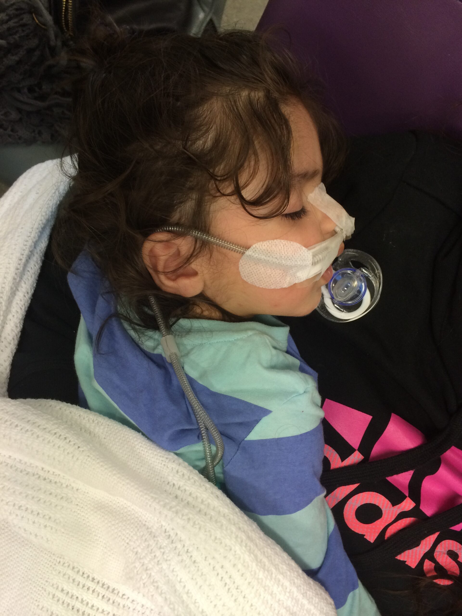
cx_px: 231
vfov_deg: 60.0
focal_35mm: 30
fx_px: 534
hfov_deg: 46.8
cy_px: 308
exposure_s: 1/30
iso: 100
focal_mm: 4.12
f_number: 2.2
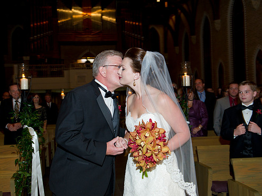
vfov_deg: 36.8
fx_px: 295
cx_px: 115
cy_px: 98
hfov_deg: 47.8
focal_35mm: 39
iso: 800
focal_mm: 35
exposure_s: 1/60
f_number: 4.5
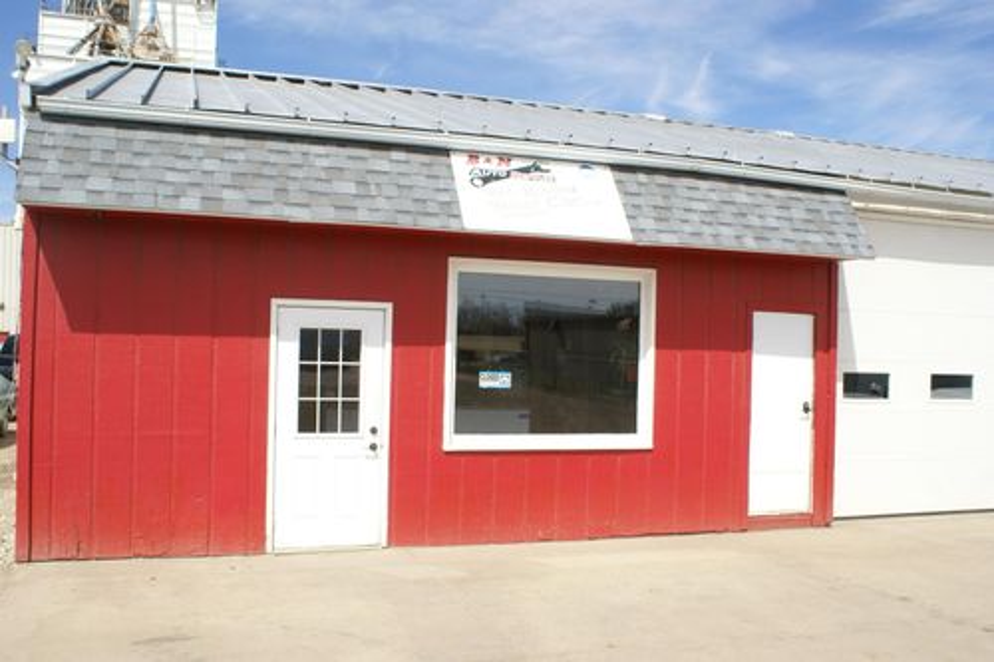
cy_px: 331
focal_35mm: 30
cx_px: 497
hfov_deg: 61.9
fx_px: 828
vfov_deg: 43.6
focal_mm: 20
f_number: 10
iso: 100
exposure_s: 1/250
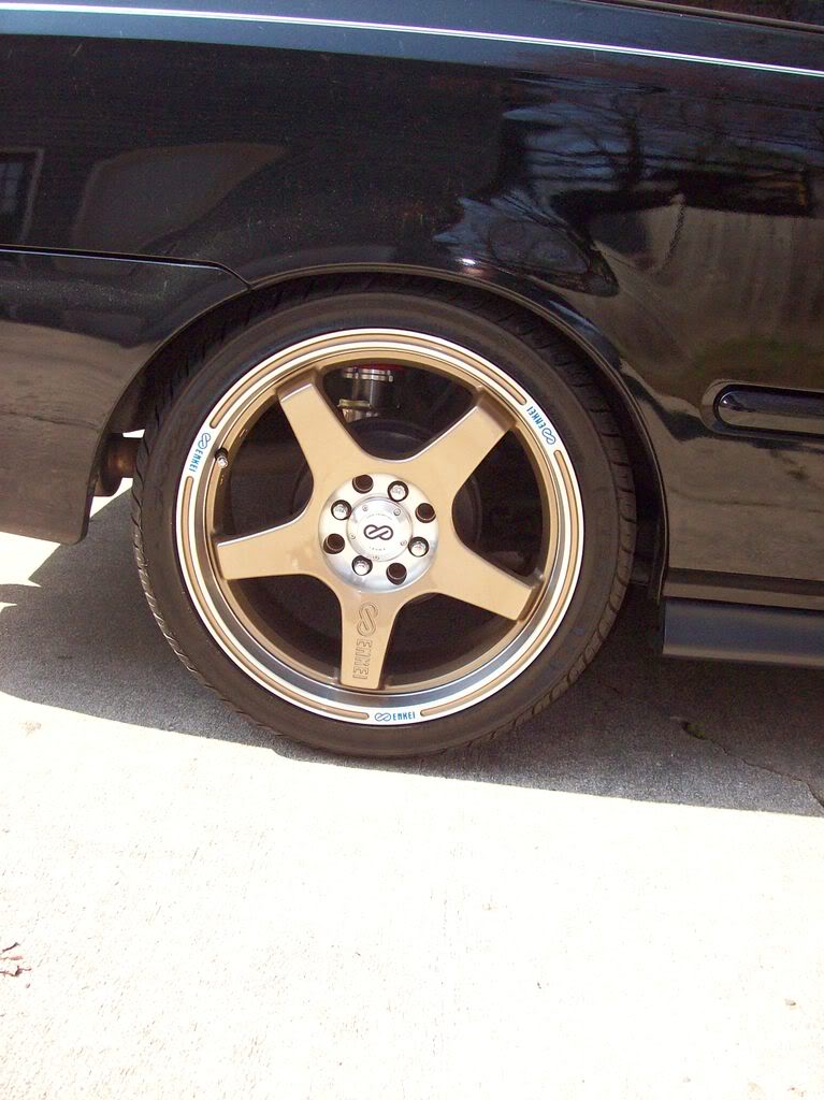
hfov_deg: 39.6
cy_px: 550
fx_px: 1144
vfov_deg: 51.4
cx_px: 412
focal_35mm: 36
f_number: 2.7
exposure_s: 1/474
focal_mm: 6
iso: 140
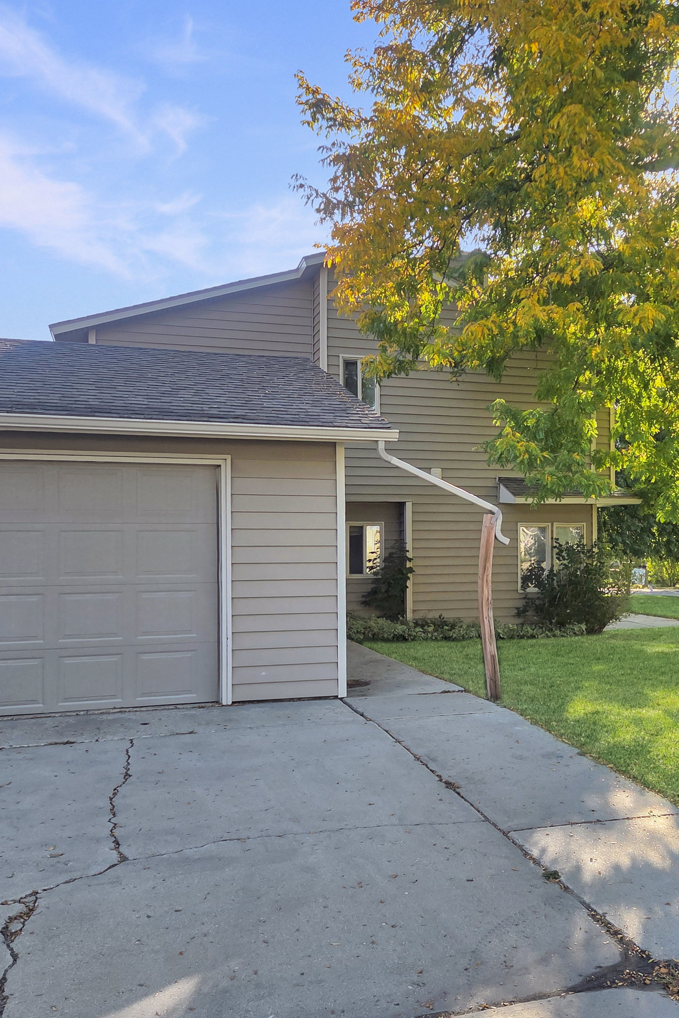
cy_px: 508
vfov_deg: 58.7
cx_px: 464
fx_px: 905
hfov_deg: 40.5
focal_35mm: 32
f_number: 1.8
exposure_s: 1/2423
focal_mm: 5.4
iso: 80
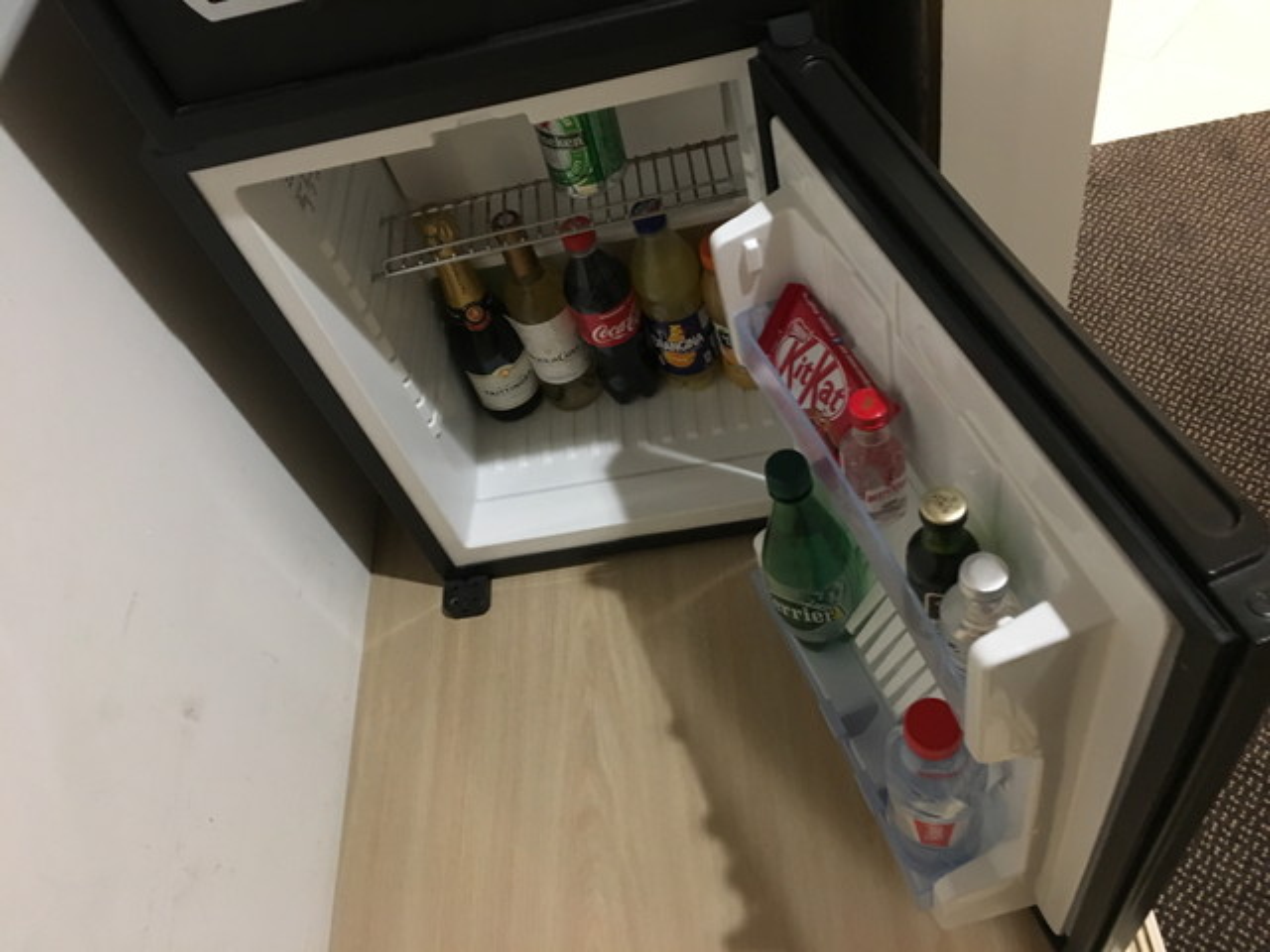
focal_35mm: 29
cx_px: 635
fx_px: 1064
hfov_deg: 61.7
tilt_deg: -53.4
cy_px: 476
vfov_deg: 48.2
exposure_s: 1/17
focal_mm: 4.15
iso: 400
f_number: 2.2
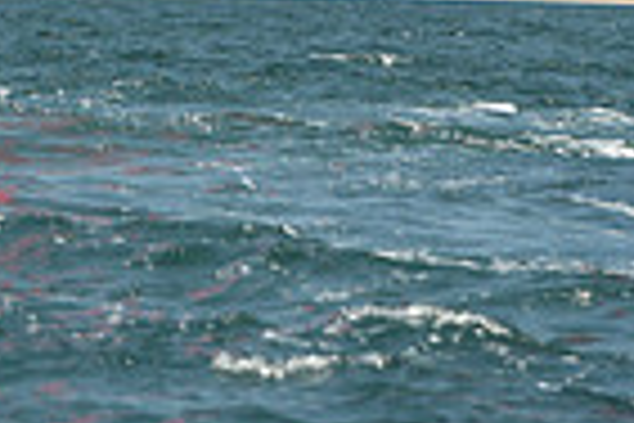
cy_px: -837
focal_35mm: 554
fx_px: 9756
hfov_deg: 3.7
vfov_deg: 2.5
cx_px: -205
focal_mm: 135
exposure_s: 1/640
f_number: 6.3
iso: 320
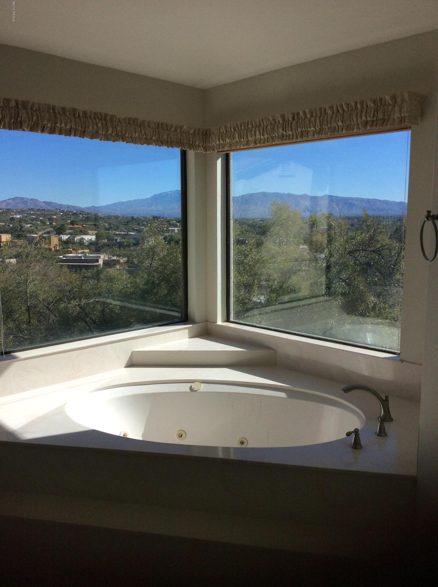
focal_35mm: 32
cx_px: 219
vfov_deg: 56.9
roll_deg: +2.6
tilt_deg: -8.0
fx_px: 541
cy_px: 294
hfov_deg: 44.0
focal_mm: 3.3
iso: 32
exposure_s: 1/1789
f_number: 2.4
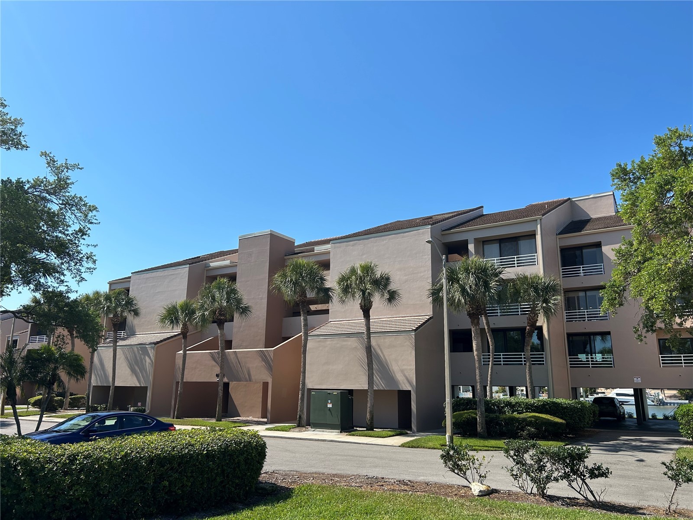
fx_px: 521
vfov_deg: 53.1
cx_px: 346
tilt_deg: +12.8
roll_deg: -1.0
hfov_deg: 67.3
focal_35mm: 26
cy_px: 260
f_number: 1.5
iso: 50
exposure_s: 1/4274
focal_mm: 5.7
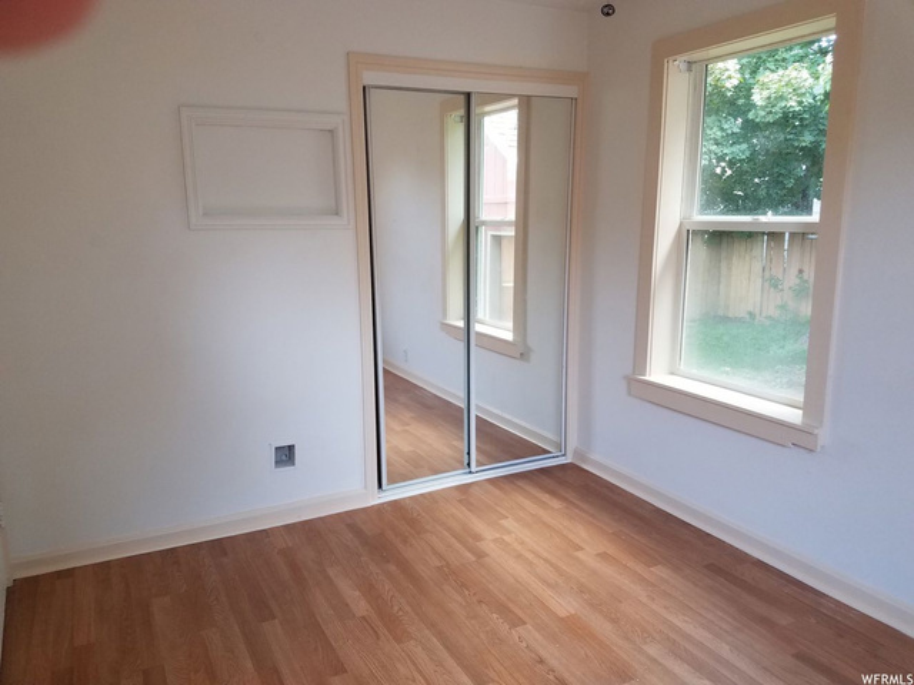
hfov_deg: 67.3
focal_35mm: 26
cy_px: 342
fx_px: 687
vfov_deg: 53.1
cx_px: 457
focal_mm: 4.2
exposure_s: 1/60
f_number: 1.7
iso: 80
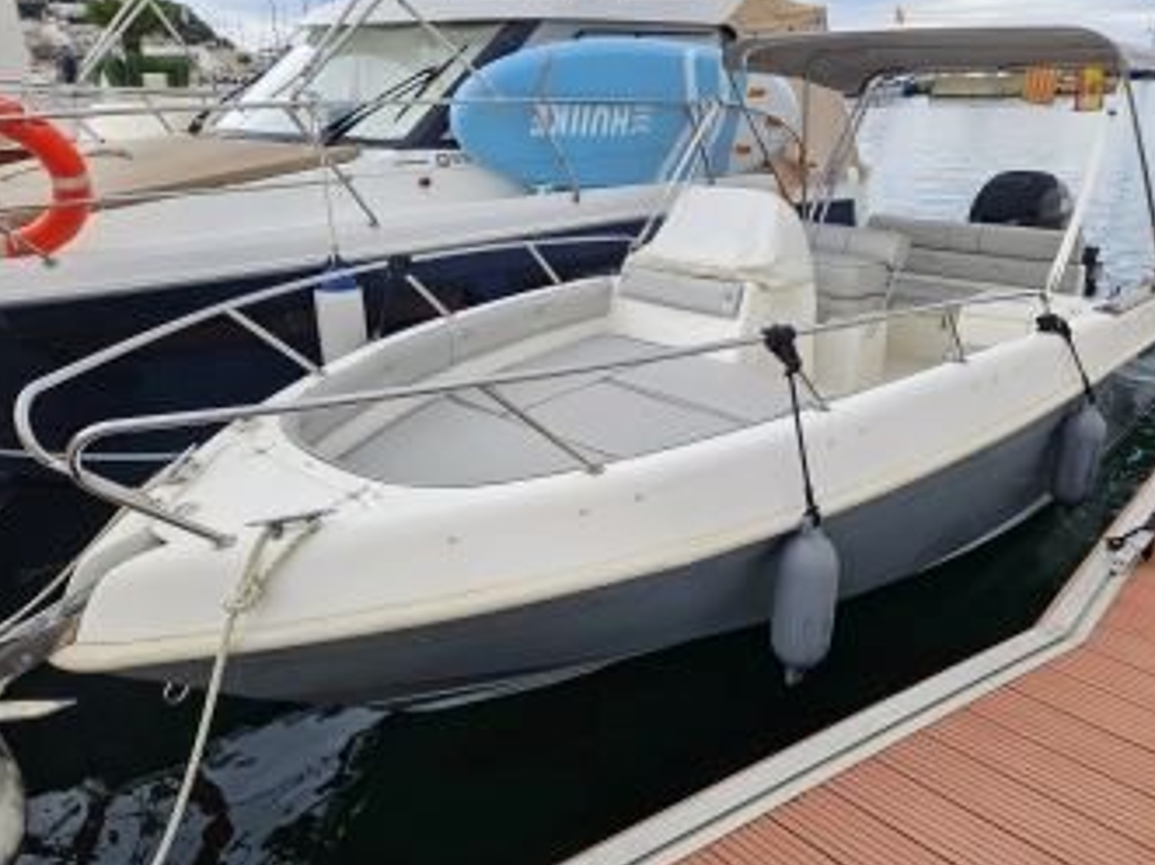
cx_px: 593
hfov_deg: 69.4
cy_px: 419
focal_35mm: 25
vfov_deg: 54.8
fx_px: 834
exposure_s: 1/317
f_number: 1.8
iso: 25
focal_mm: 5.4
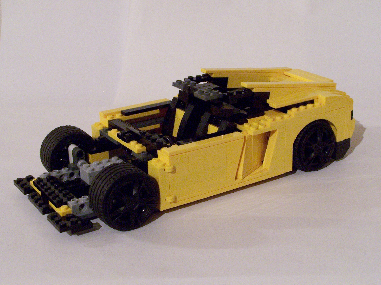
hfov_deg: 32.7
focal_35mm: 59
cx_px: 190
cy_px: 142
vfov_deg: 24.8
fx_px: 649
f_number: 4.5
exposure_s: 1/8
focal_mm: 9.8
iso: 400
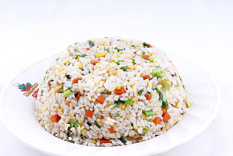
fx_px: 732
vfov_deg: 12.2
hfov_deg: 18.1
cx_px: 118
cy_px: 85
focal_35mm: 113
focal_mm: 60
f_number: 11
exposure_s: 1/200
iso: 100
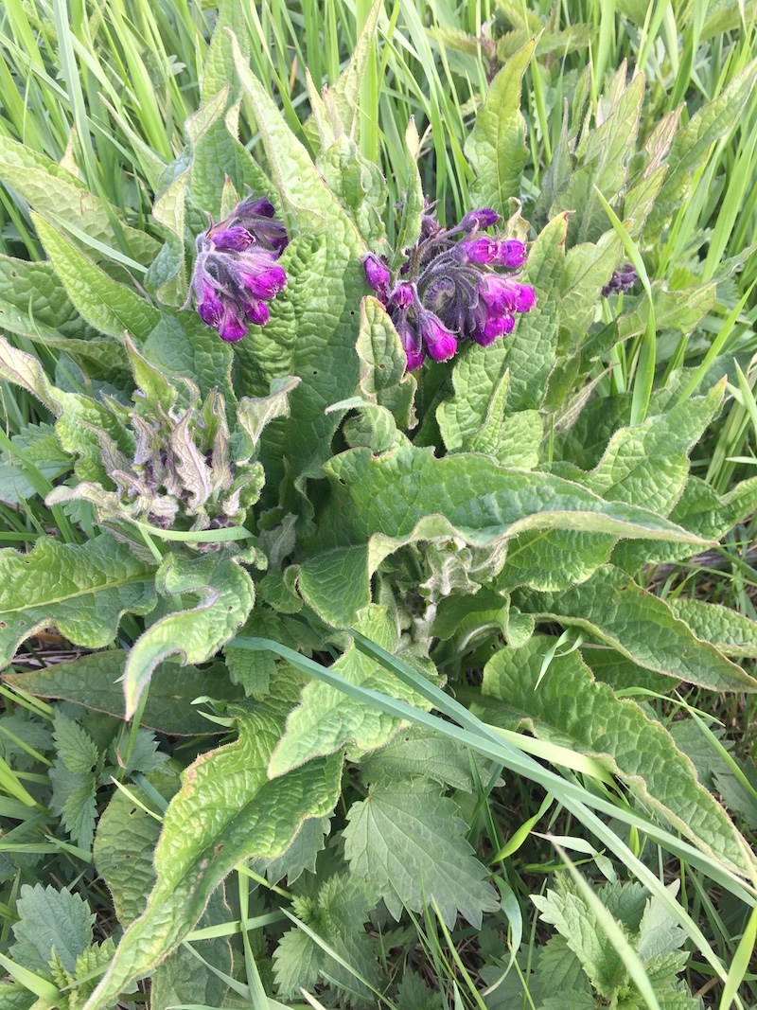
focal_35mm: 29
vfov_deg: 61.7
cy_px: 505
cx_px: 378
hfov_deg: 48.2
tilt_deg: -49.1
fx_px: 846
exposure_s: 1/100
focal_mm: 4.15
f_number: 2.2
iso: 32
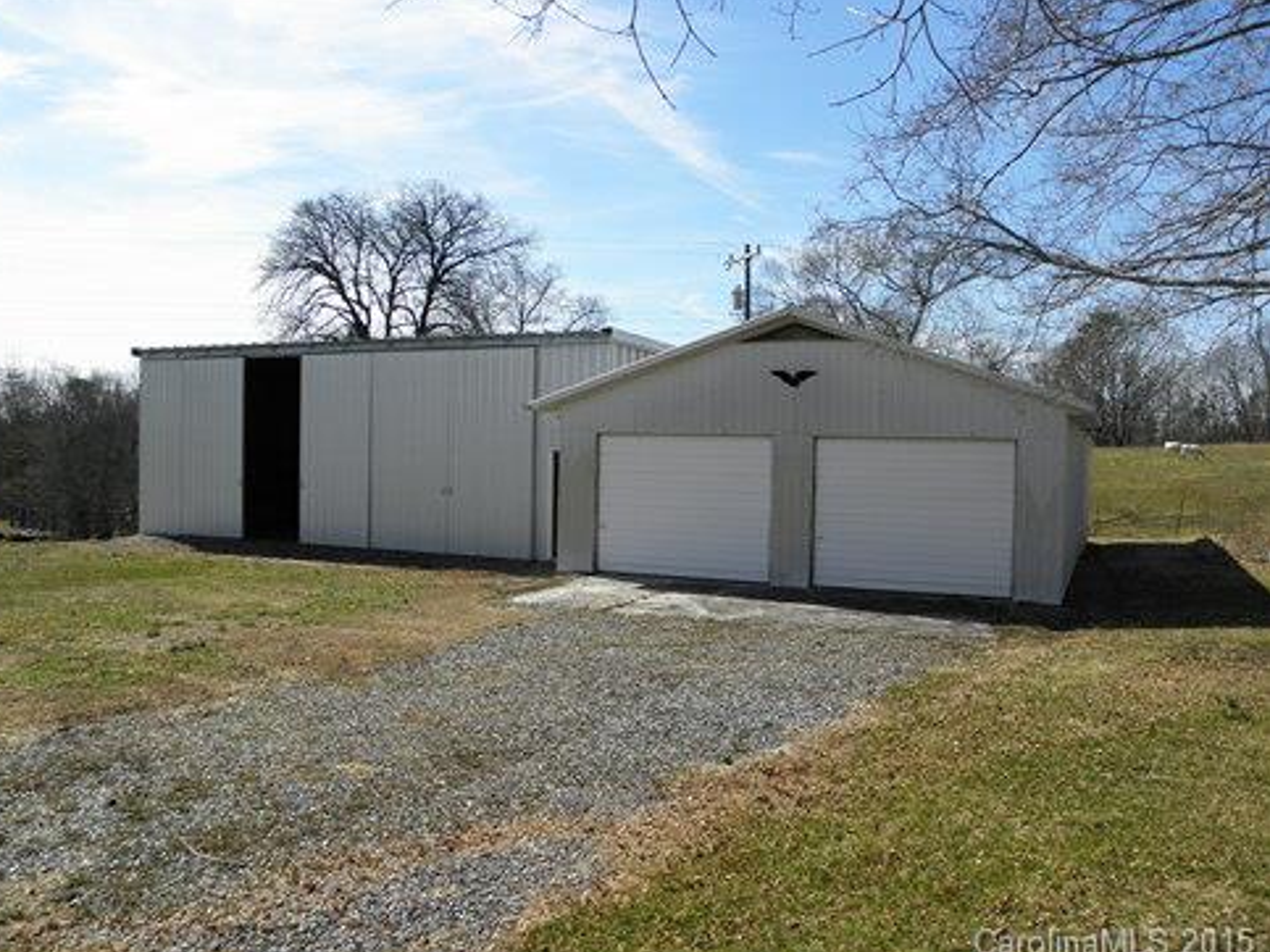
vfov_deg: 48.2
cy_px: 475
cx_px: 618
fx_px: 1064
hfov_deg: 61.7
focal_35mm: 29
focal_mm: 5
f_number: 7
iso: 100
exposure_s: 1/320
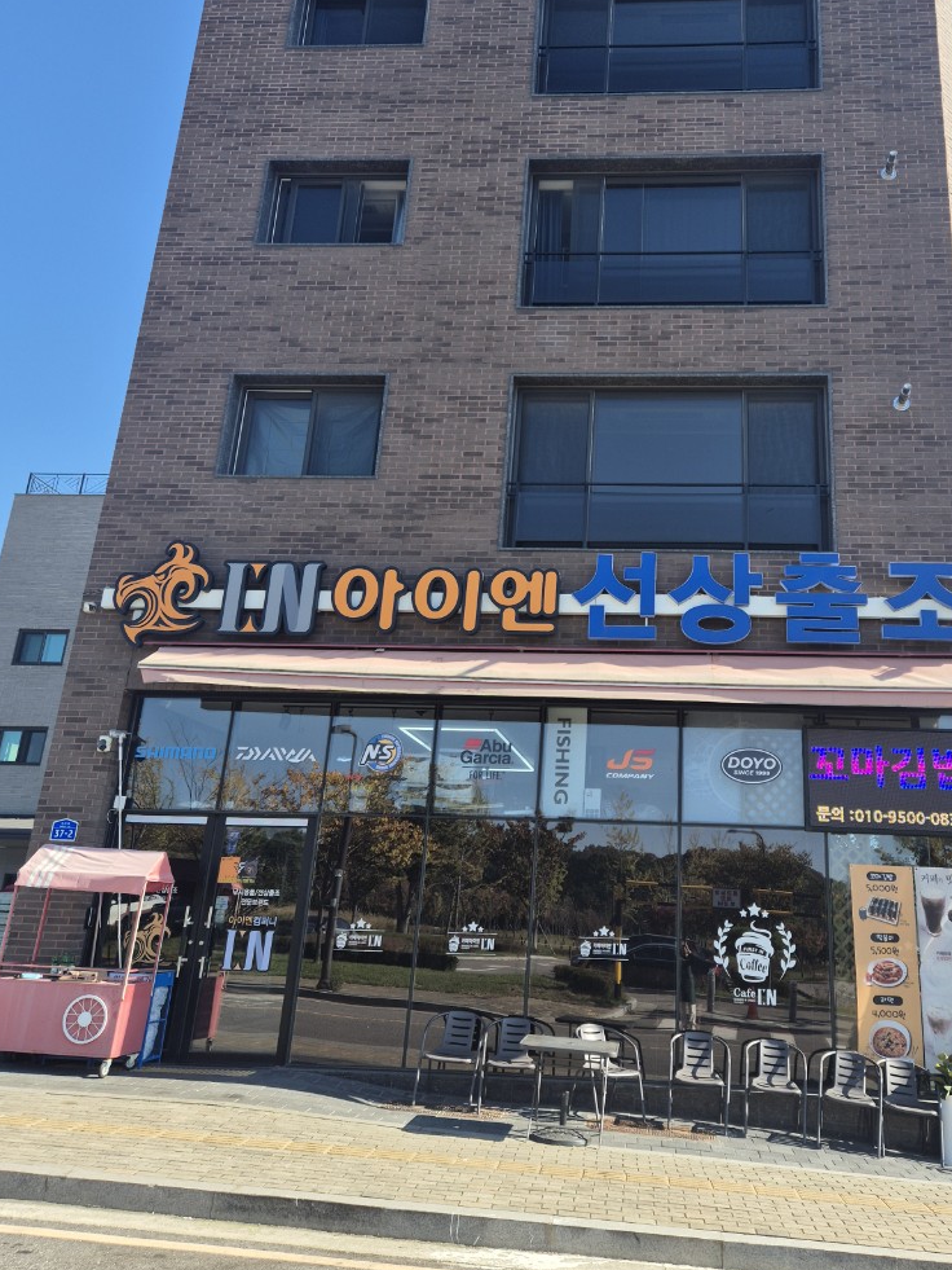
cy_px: 520
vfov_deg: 59.6
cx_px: 600
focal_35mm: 30
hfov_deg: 46.4
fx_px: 1100
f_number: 1.8
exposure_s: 1/688
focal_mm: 5.4
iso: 25
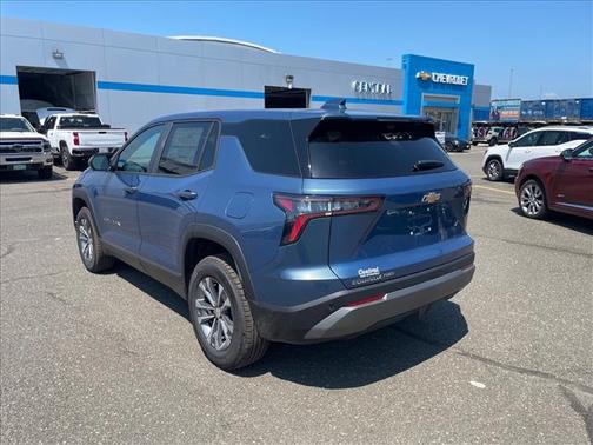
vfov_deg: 53.1
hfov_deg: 67.3
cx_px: 296
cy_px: 222
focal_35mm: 26
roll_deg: -0.7
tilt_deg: -12.0
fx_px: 445
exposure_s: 1/1770
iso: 32
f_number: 1.6
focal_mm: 4.2
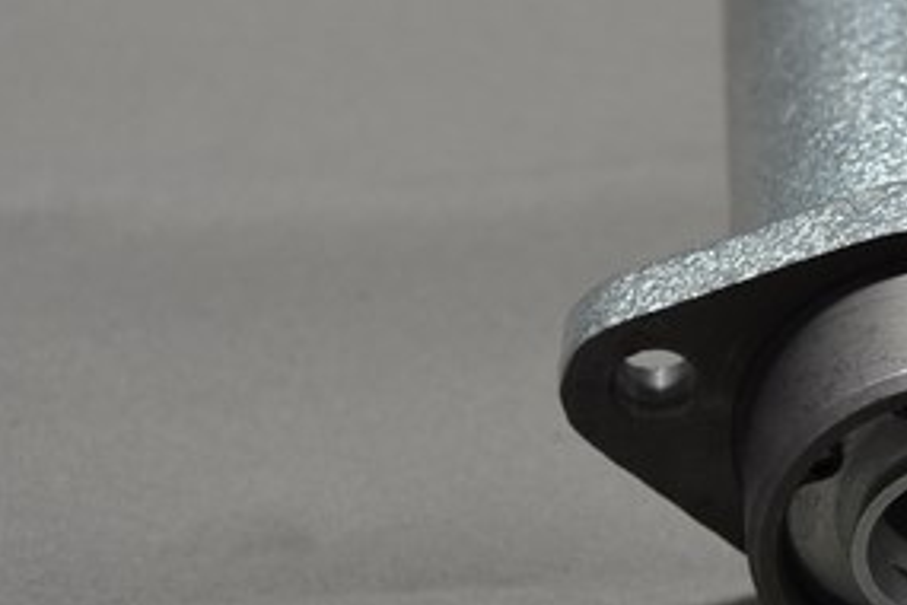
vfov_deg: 13.5
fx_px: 2544
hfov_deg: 19.7
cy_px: 387
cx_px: 885
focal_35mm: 101
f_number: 4
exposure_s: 1/60
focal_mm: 24
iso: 400
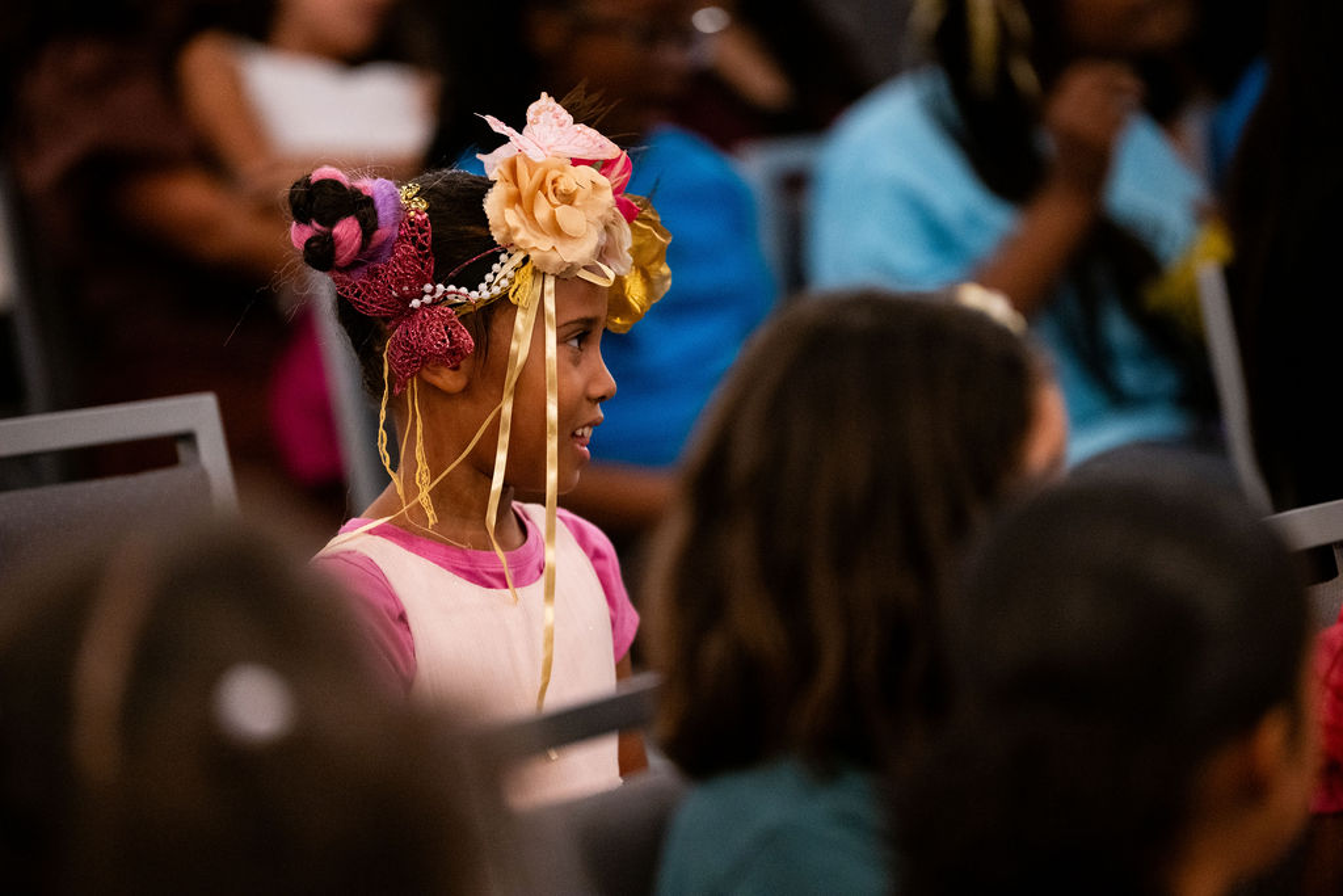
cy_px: 448
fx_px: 7462
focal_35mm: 200
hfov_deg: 10.3
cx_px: 672
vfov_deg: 6.9
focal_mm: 200
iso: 2500
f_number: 2.8
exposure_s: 1/100
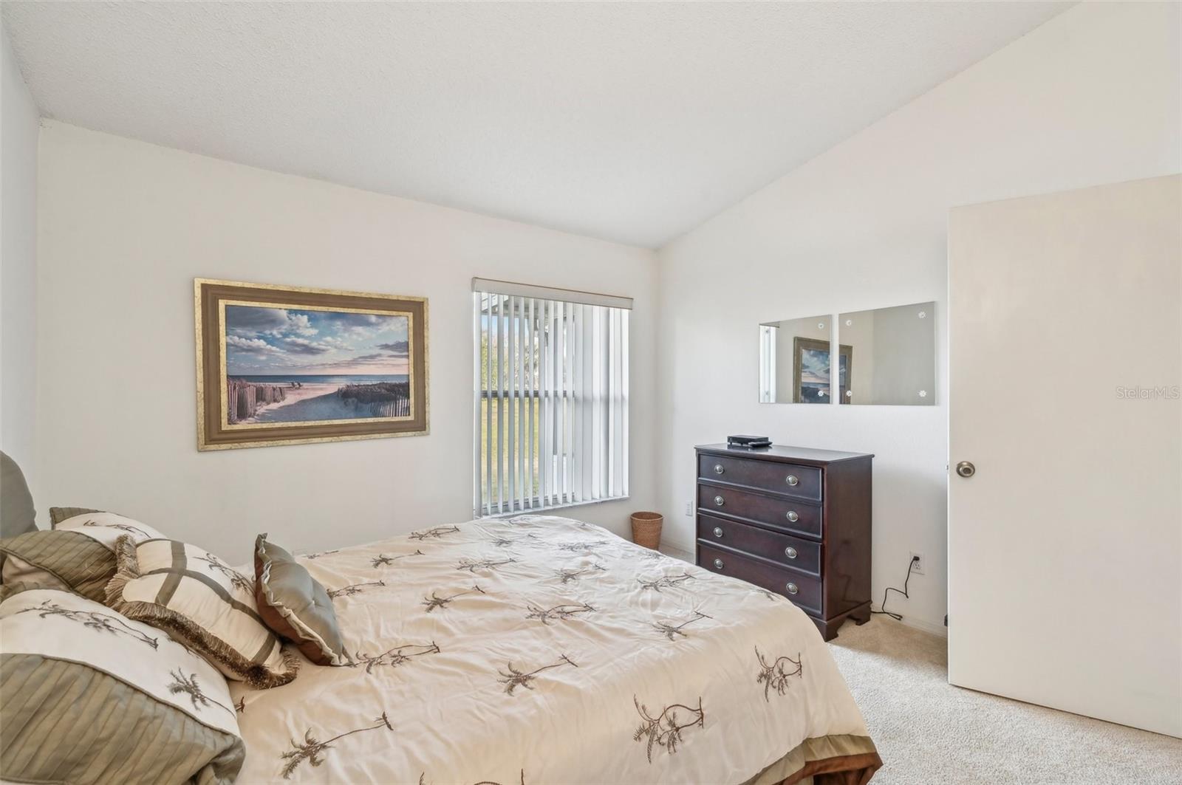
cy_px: 392
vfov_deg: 73.6
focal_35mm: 16
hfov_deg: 96.8
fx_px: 525
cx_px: 591
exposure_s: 1/80
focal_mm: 16
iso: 400
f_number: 8
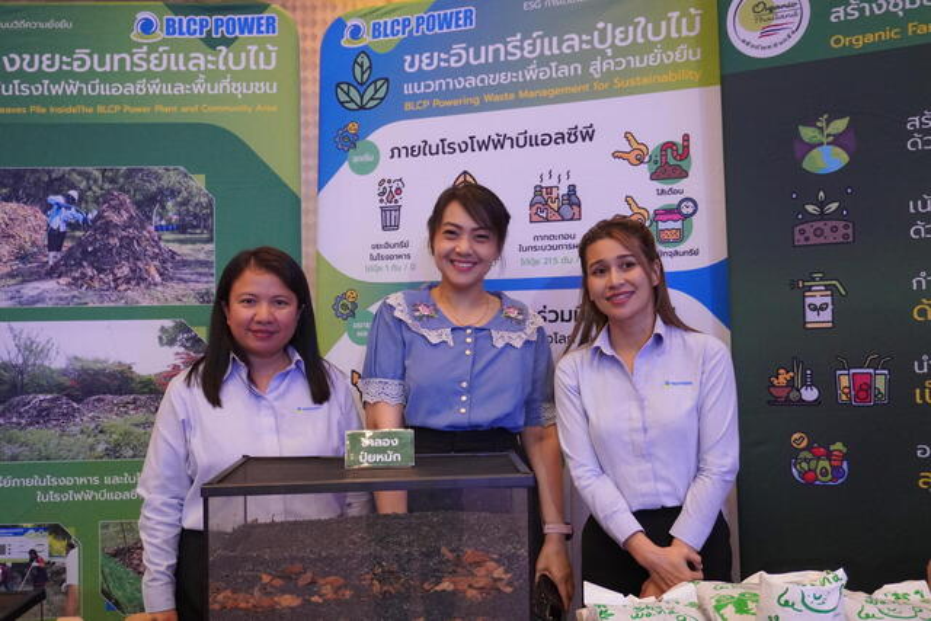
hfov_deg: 55.1
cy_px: 310
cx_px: 466
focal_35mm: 34
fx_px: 892
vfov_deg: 38.4
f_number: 4
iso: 3200
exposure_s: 1/160
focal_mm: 23
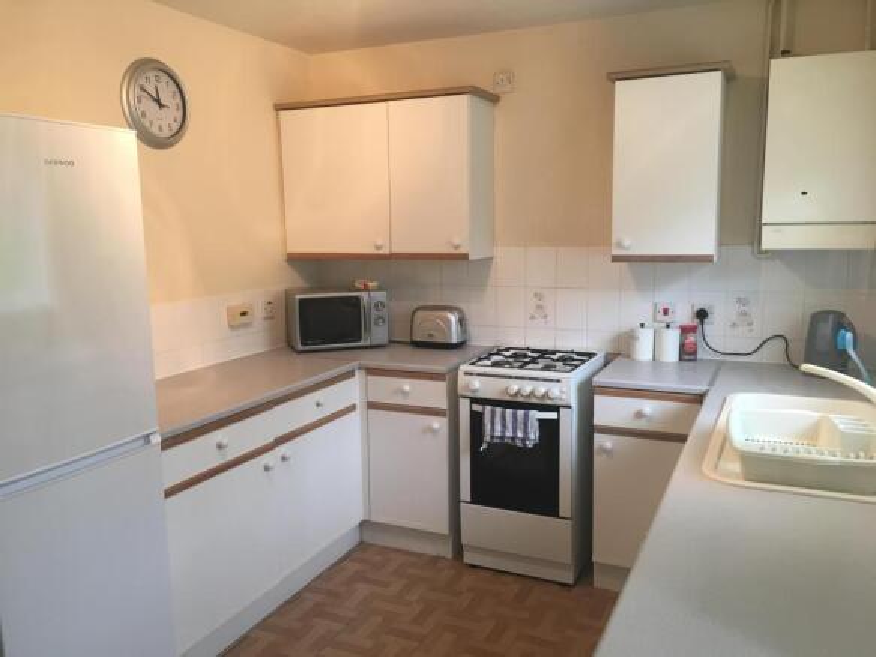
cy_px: 328
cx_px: 438
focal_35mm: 29
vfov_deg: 48.2
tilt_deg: -7.9
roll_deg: +1.9
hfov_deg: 61.7
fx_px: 734
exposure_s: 1/33
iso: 100
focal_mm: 4.15
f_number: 2.2
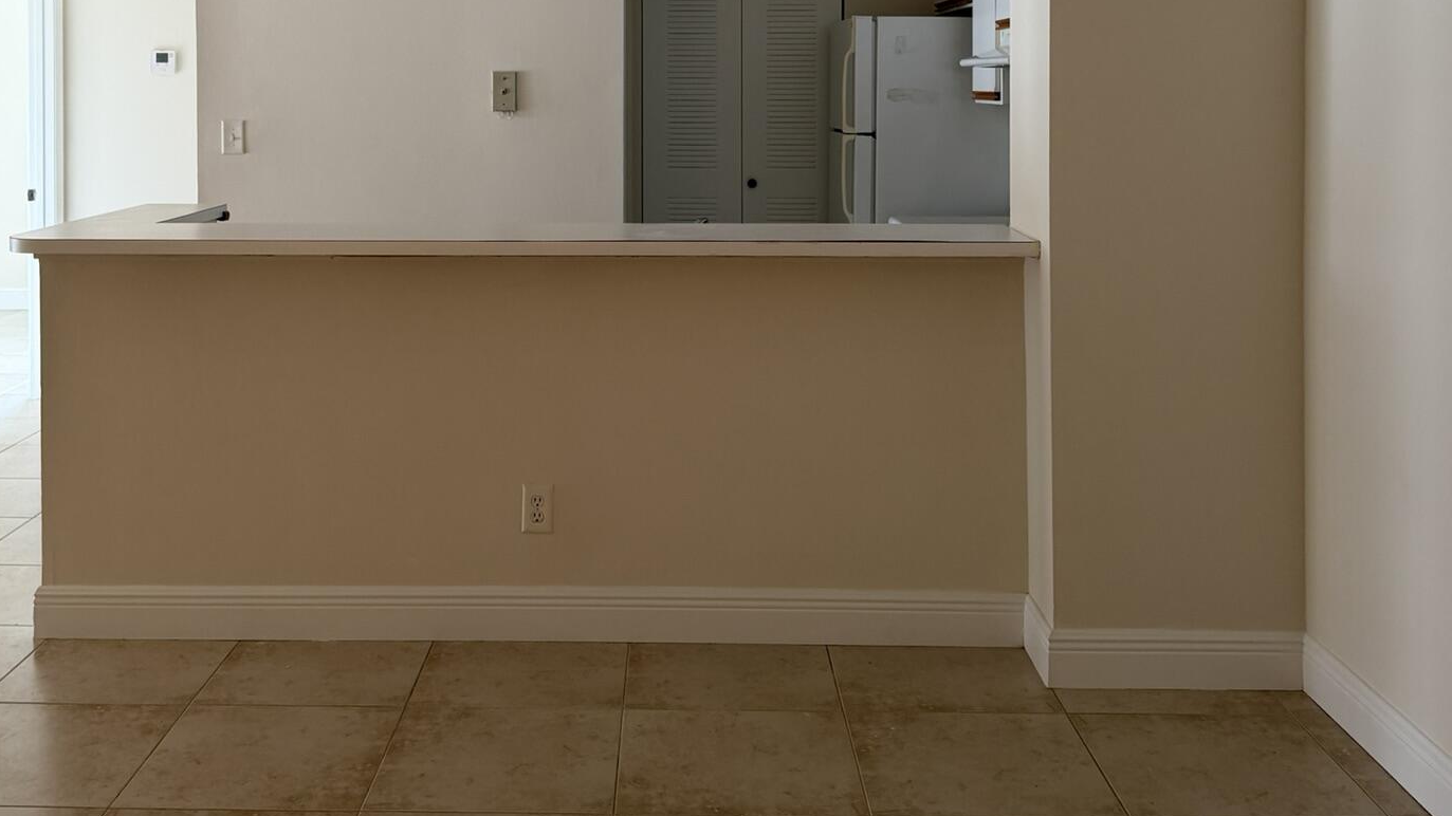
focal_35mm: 39
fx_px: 1501
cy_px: 112
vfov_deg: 29.4
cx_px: 631
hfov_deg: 51.5
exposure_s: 1/60
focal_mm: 6.76
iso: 200
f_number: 1.78
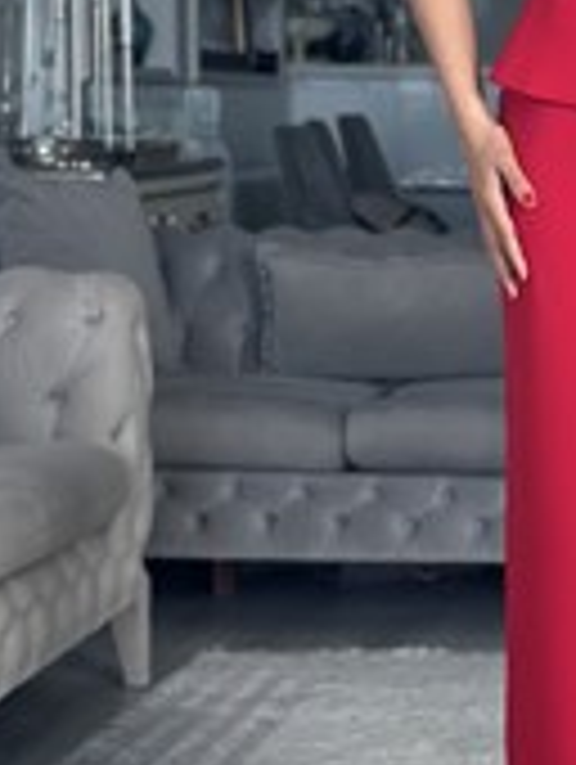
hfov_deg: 10.3
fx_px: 3165
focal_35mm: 143
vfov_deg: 13.7
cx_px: 594
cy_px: 220
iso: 125
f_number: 1.78
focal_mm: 6.86
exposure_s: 1/122
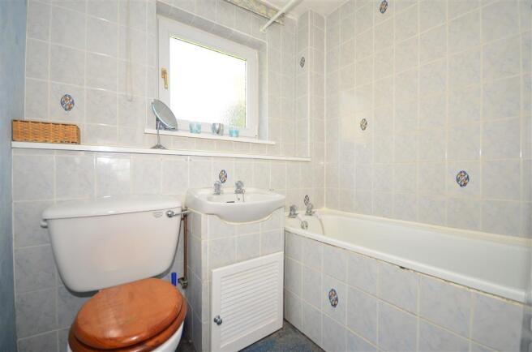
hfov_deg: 100.5
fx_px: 221
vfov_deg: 77.0
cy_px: 176
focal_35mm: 15
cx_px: 266
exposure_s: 1/30
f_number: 5
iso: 200
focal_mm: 10
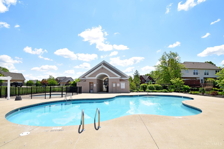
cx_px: 112
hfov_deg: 100.4
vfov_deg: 77.3
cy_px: 74
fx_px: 93
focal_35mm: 15
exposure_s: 1/500
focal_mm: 10
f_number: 11
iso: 200
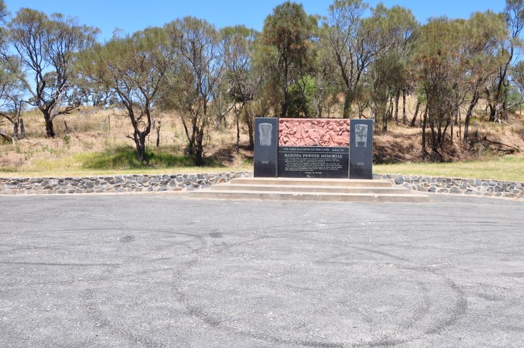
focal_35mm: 33
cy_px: 141
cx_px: 311
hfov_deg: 56.9
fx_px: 480
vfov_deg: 39.7
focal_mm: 18
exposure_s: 1/200
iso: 200
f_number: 10
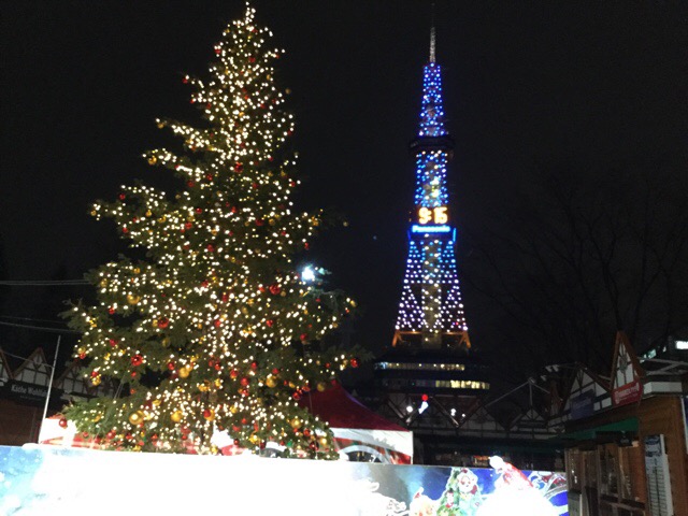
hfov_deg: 58.4
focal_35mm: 31
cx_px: 344
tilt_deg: +17.5
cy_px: 258
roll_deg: -4.1
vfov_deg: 45.4
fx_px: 616
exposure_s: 1/15
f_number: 2.4
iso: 250
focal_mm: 3.3
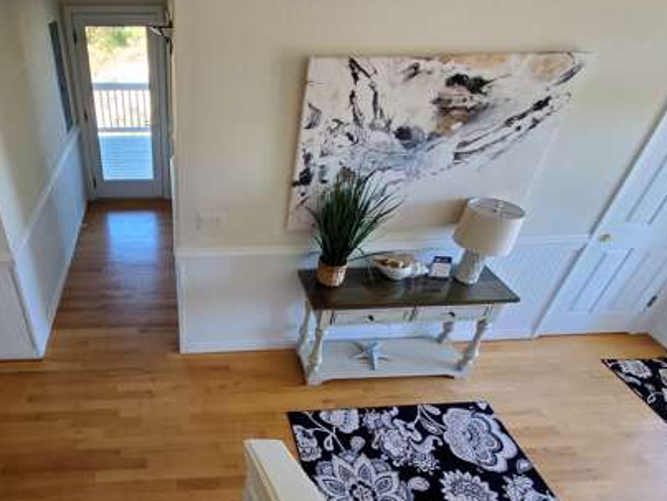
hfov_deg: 72.3
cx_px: 186
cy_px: 274
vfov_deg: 61.0
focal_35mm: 22
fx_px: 424
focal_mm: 1.8
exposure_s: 1/59
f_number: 2.2
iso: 250
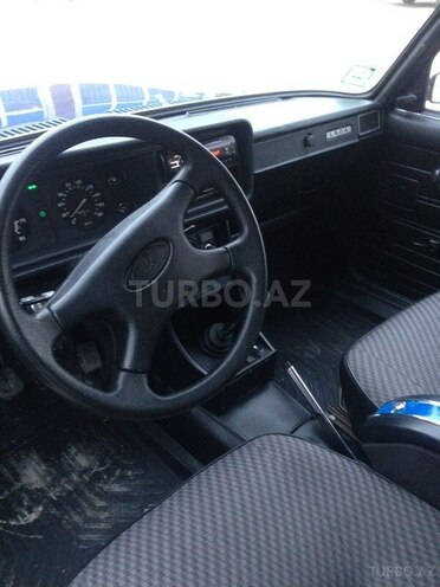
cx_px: 220
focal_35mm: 33
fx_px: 559
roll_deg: -1.3
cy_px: 294
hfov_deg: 42.9
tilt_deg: -30.8
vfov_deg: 55.4
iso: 400
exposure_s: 1/20
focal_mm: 4.12
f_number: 2.4
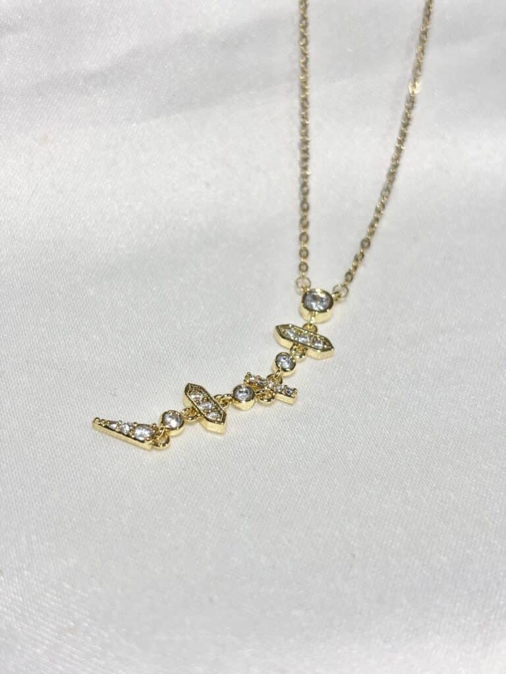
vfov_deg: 36.8
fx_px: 1013
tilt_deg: -27.1
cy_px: 337
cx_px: 253
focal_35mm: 52
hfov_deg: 28.0
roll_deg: +3.8
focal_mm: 5.96
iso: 32
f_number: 1.6
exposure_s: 1/405
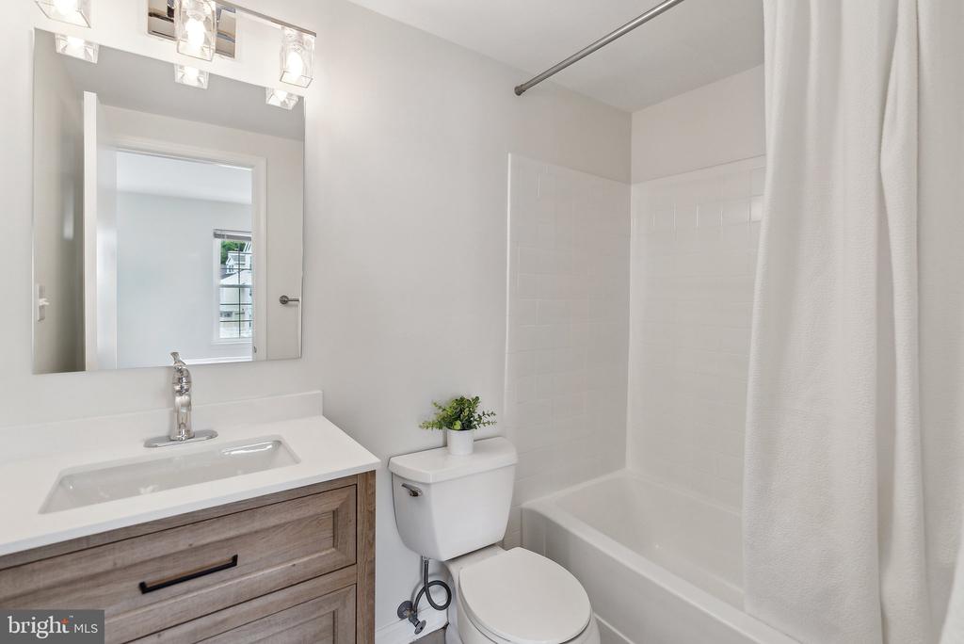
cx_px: 482
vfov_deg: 73.8
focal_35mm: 16
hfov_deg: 96.7
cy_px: 322
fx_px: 429
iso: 400
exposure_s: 1/125
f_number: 3.5
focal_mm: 16
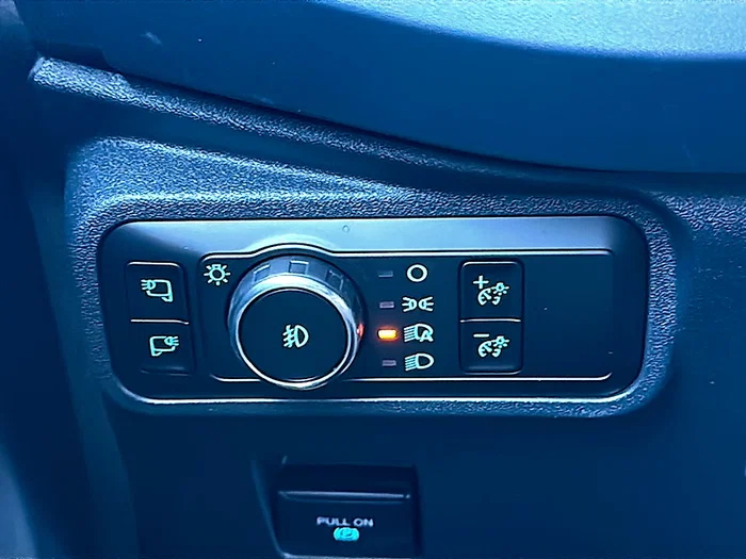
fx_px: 1034
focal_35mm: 48
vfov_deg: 30.3
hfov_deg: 39.7
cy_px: 280
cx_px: 373
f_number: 1.78
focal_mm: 6.86
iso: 1000
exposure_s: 1/40
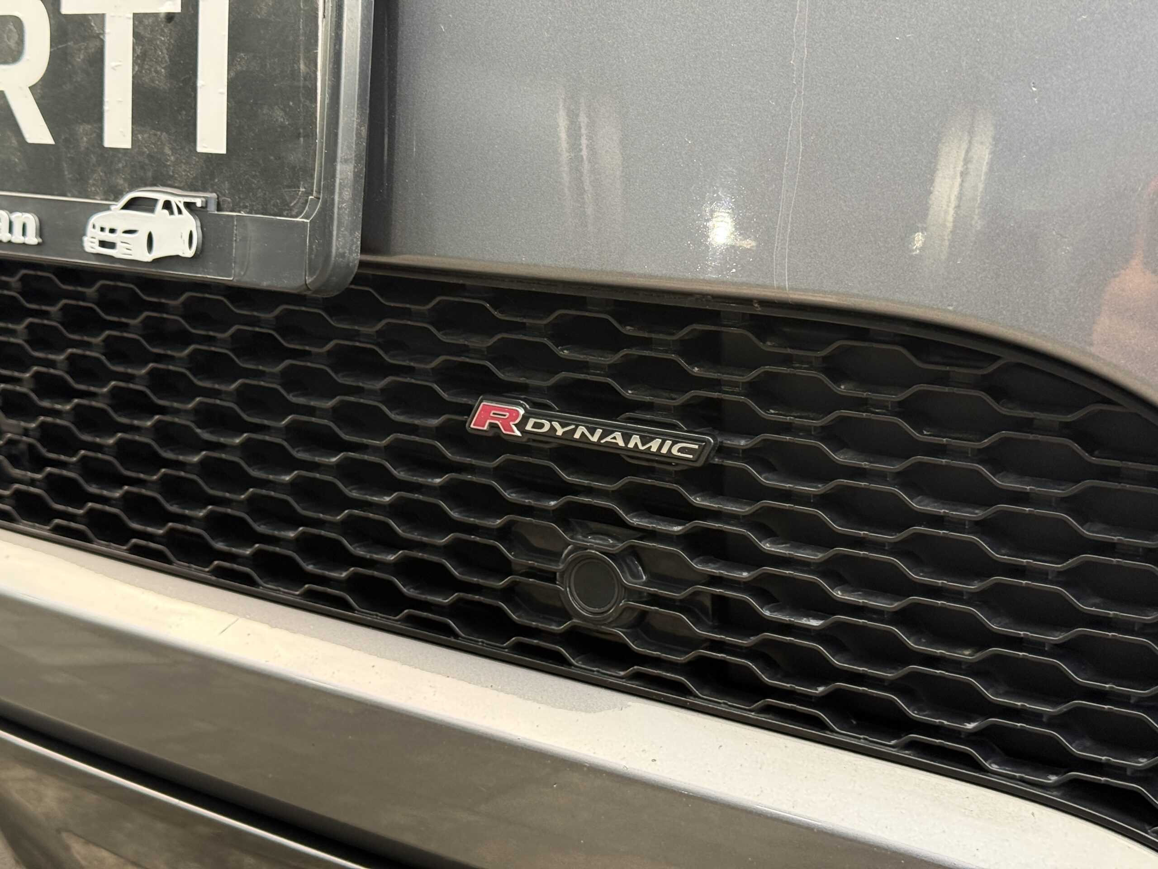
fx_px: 1606
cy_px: 434
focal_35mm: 48
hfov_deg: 39.7
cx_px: 579
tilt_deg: -11.3
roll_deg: +0.5
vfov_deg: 30.3
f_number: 1.78
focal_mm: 6.76
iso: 250
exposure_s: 1/56
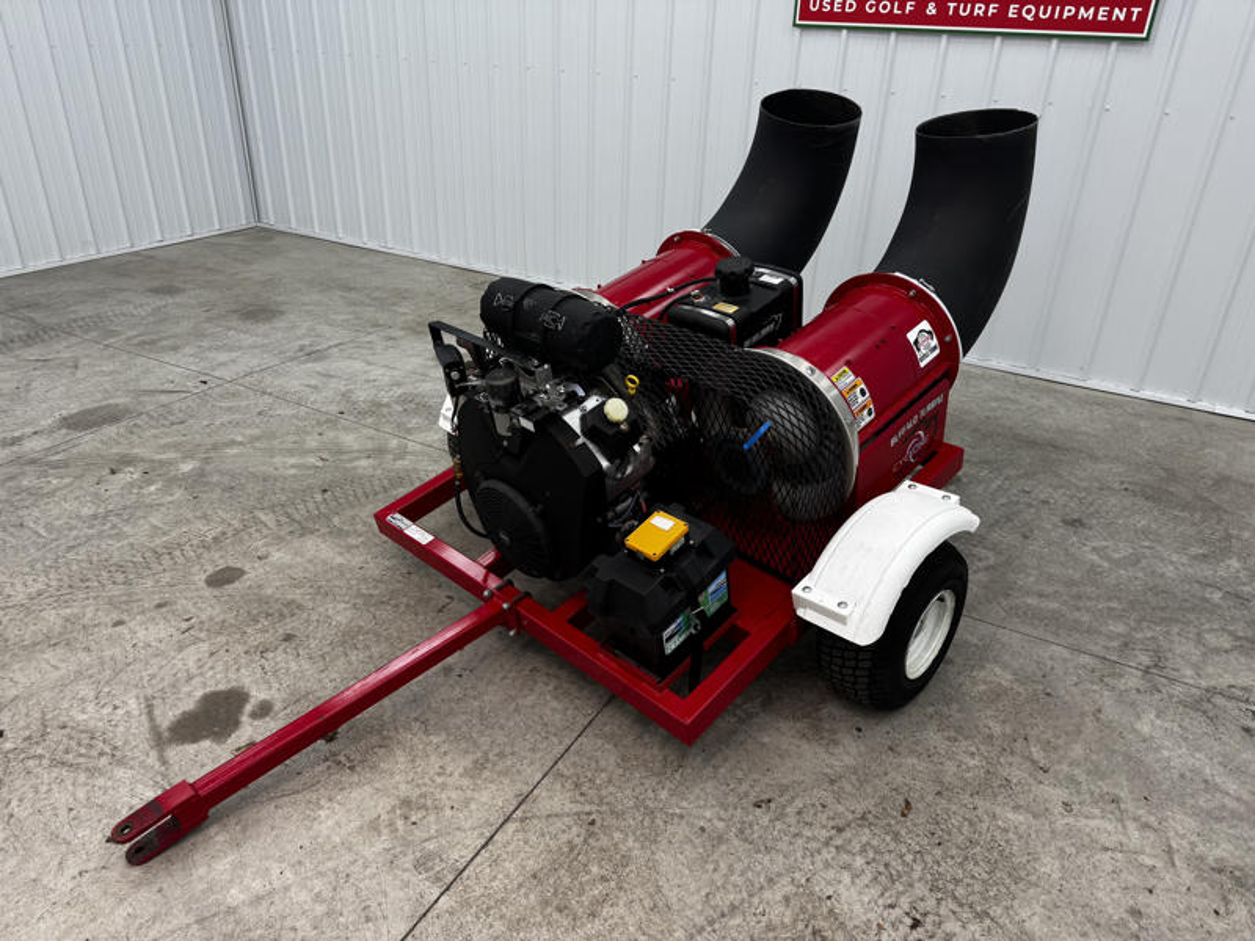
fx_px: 870
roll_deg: -2.8
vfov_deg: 56.8
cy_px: 470
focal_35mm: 24
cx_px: 628
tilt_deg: -28.1
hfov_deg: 71.6
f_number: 1.78
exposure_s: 1/120
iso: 64
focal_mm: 6.76
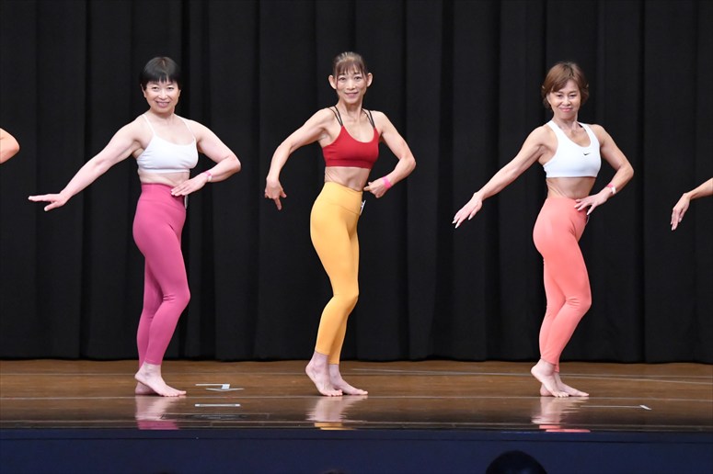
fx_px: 3999
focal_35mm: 202
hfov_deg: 10.2
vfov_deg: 6.8
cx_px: 356
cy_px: 237
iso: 8000
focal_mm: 135
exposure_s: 1/400
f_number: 5.6
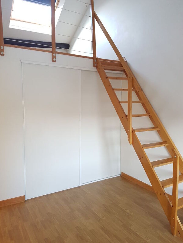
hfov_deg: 53.1
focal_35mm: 26
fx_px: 183
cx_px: 92
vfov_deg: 67.3
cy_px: 122
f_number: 1.7
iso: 160
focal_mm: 4.2
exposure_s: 1/50
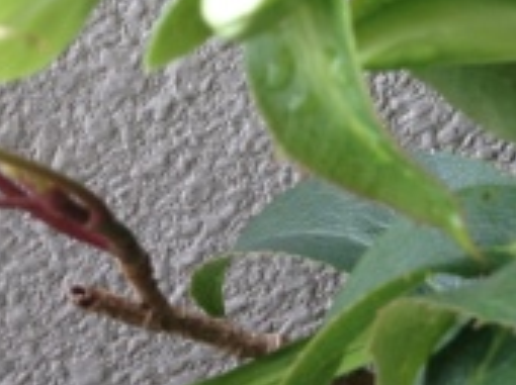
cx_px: 504
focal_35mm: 103
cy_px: -95
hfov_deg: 18.6
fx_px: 1533
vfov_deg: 13.9
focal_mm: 4.28
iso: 50
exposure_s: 1/120
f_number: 2.4
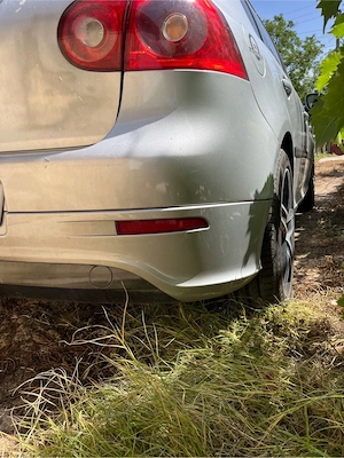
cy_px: 229
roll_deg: +5.5
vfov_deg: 67.3
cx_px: 172
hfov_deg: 53.1
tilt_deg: -11.6
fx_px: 345
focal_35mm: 26
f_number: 1.6
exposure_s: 1/1497
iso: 50
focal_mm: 5.1
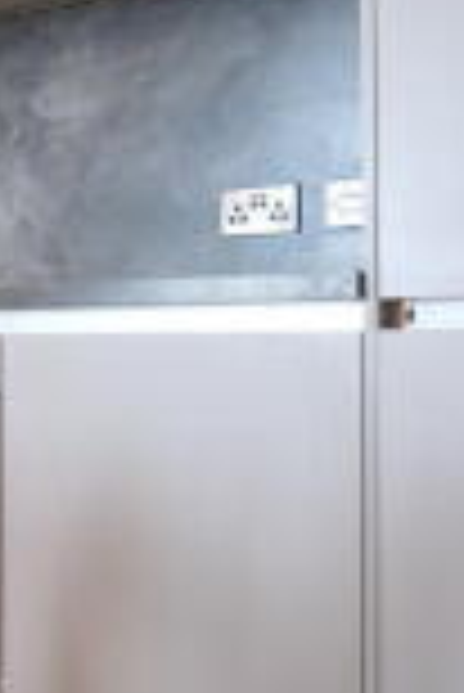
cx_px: -392
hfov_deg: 15.6
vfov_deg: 27.3
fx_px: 1427
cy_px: 326
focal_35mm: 74
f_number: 2.8
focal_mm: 16
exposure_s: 1/20
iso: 2000
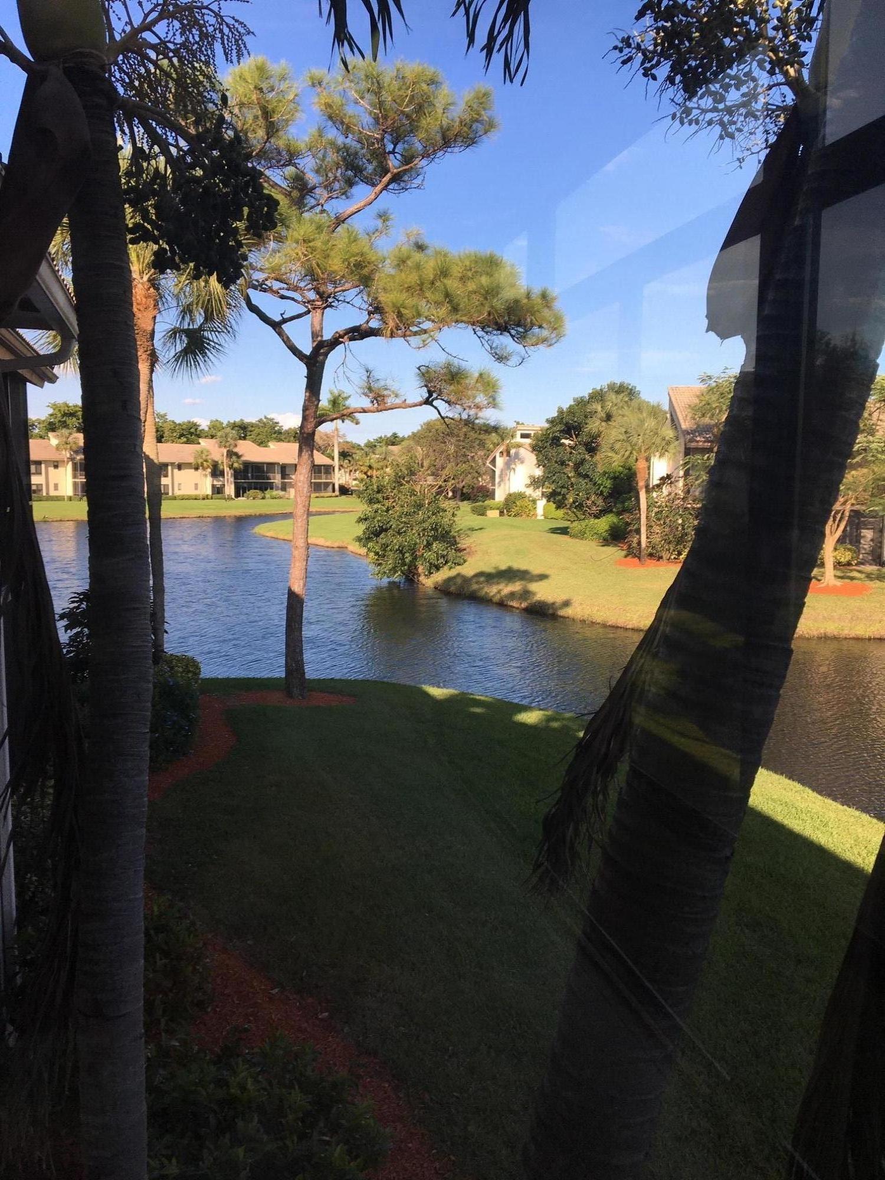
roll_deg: -2.1
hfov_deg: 48.2
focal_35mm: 29
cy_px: 590
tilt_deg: -6.1
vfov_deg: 61.7
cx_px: 442
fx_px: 989
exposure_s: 1/301
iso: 25
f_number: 2.2
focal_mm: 4.15
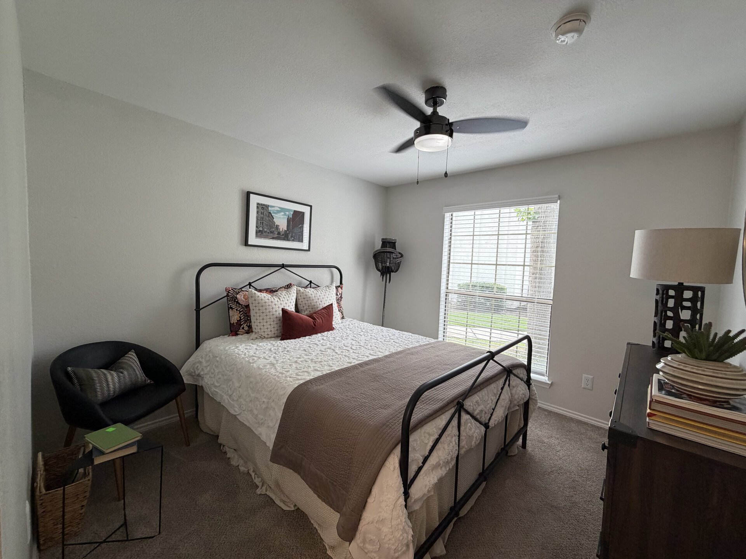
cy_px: 280
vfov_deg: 85.7
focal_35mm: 14
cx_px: 373
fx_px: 302
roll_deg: -1.9
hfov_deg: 102.1
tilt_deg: -4.1
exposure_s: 1/120
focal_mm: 2.22
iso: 125
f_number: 2.2
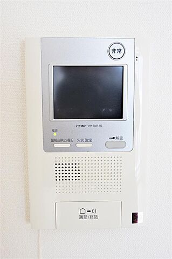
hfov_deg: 36.8
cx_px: 86
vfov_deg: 53.2
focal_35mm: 36
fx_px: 259
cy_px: 130
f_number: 4.5
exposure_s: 1/40
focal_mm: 24
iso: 250
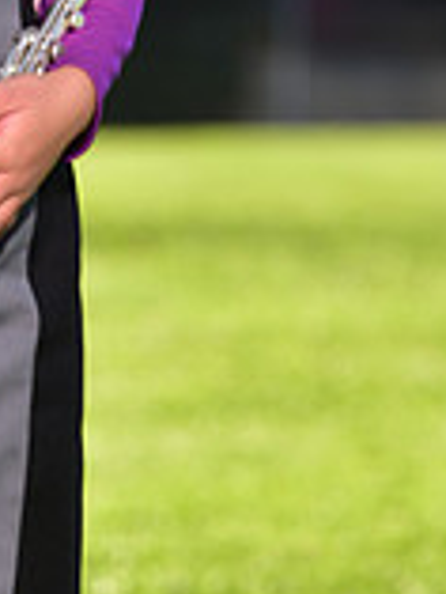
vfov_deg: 2.8
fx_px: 12198
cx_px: -108
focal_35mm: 711
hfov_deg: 2.1
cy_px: -284
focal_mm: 200
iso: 80
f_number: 5
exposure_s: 1/250
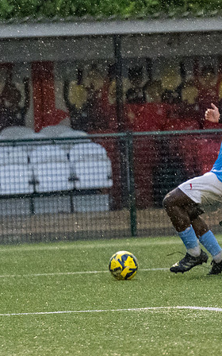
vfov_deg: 3.3
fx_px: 6108
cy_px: 285
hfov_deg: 2.1
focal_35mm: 631
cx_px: 296
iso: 4000
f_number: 2.8
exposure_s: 1/1000
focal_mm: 135
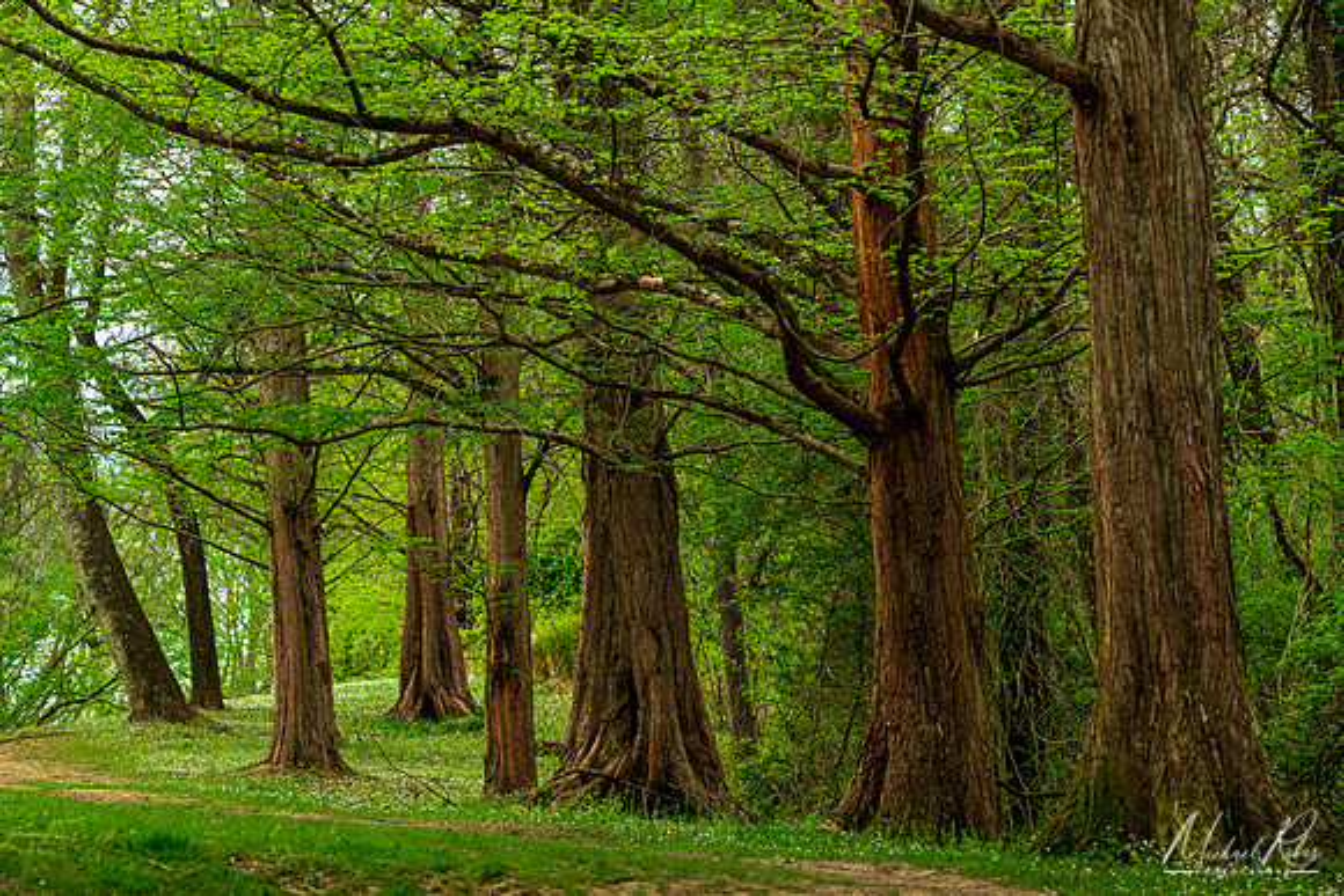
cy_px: 448
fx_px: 7561
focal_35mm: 202
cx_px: 672
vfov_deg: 6.8
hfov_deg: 10.2
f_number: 8
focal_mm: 135
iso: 400
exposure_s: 1/200
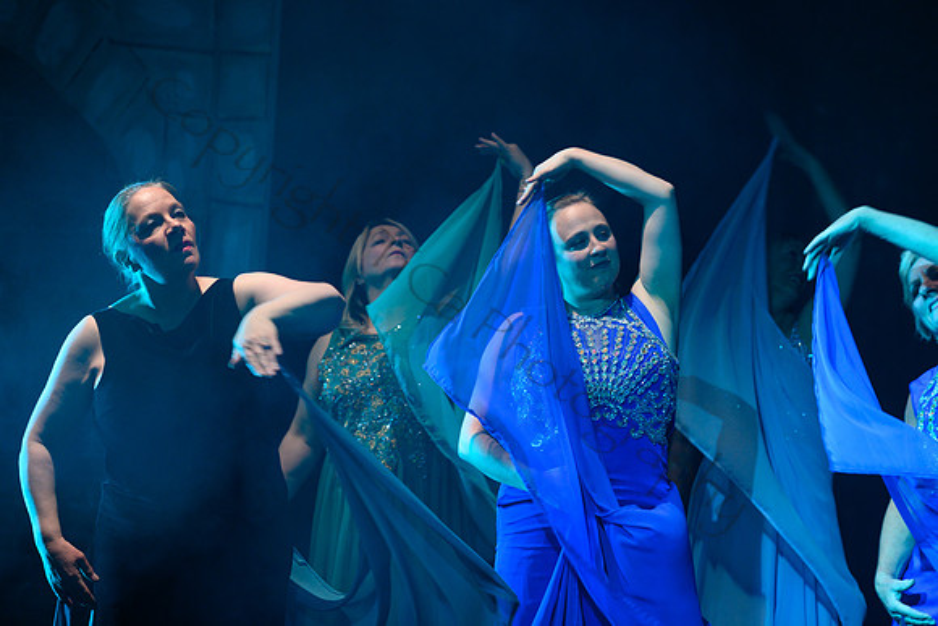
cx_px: 469
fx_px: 3648
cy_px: 313
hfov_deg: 14.7
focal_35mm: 140
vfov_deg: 9.8
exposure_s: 1/160
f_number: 3.5
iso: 1250
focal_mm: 140
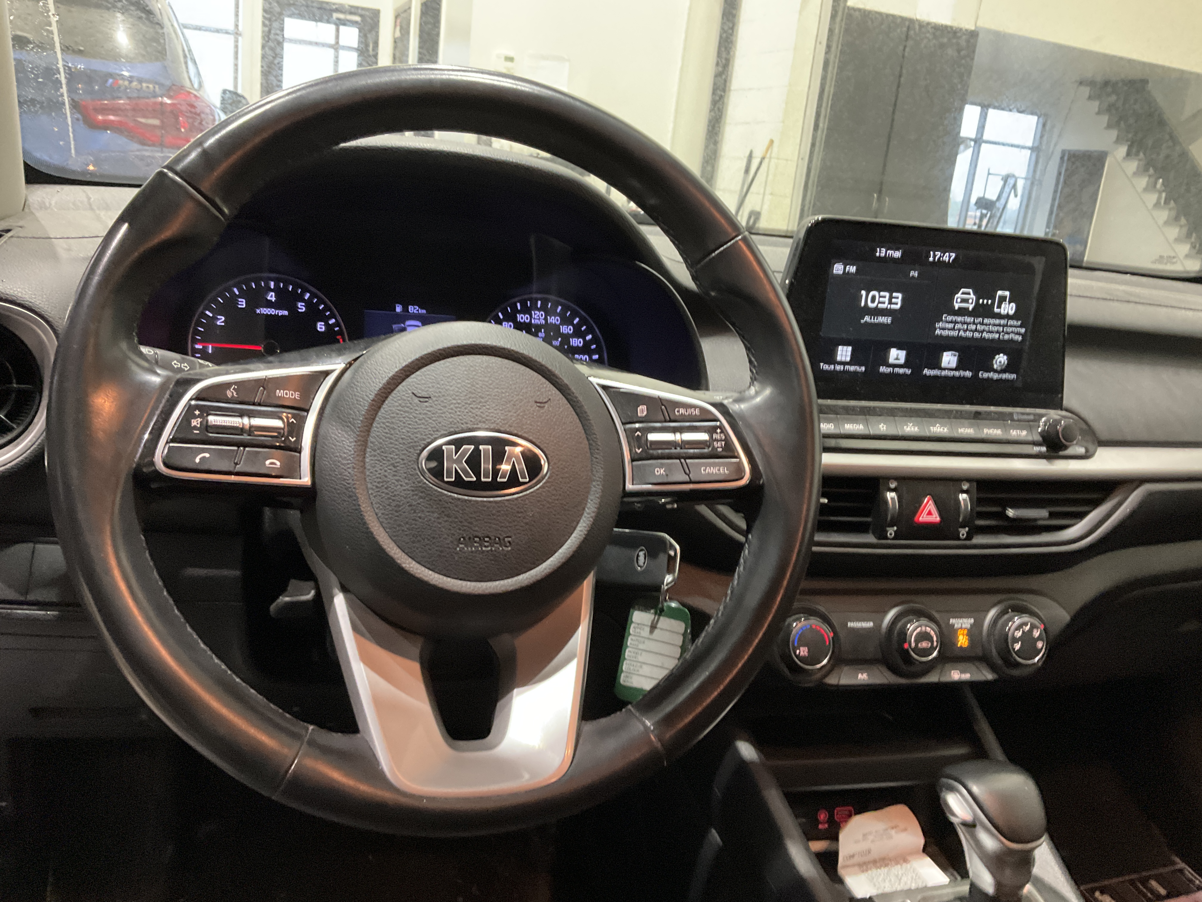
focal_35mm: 29
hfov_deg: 61.7
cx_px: 601
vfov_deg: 48.2
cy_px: 451
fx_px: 1007
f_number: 1.8
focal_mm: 3
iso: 320
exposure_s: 1/30
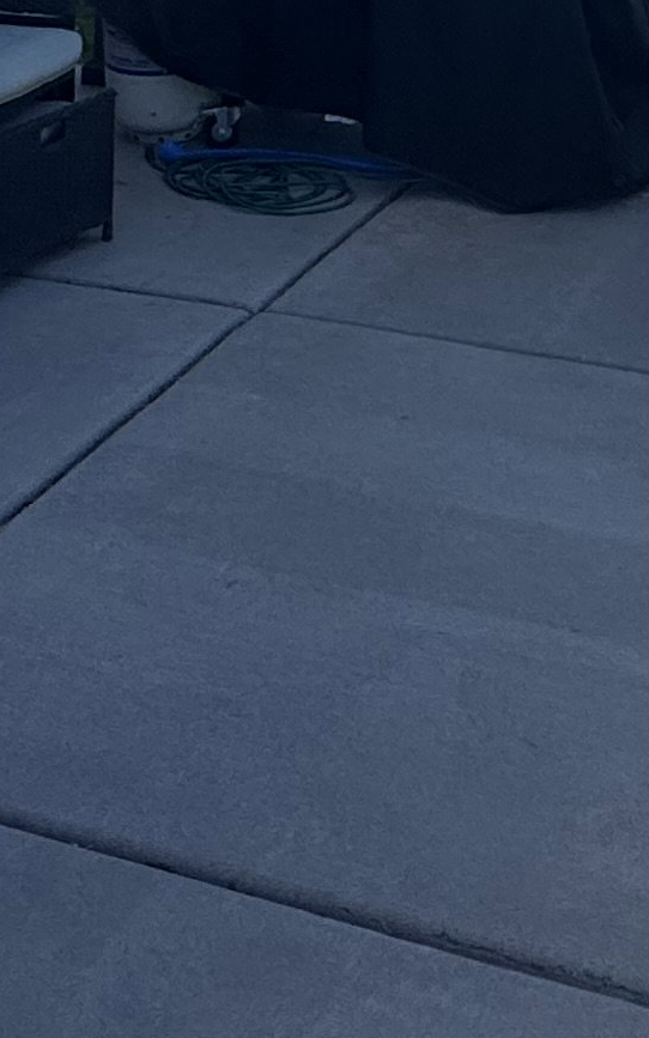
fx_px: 1952
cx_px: 410
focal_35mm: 69
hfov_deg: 18.8
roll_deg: +0.7
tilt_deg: +2.8
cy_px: -509
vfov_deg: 23.8
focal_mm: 2.22
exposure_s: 1/1236
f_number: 2.2
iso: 50
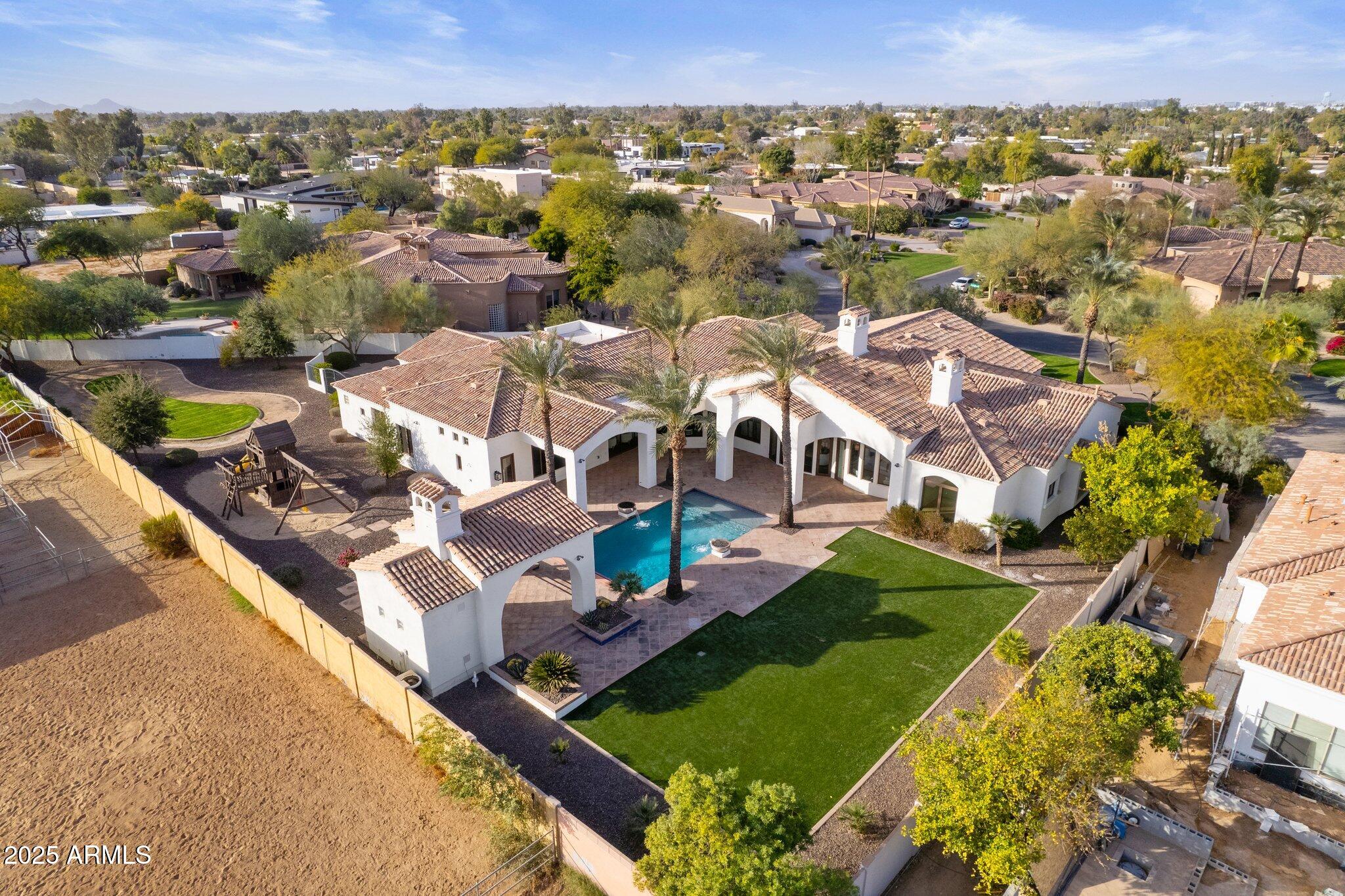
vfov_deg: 57.2
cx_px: 672
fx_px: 822
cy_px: 448
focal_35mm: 22
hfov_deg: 78.6
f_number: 2.8
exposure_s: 1/60
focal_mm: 8.38
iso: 100
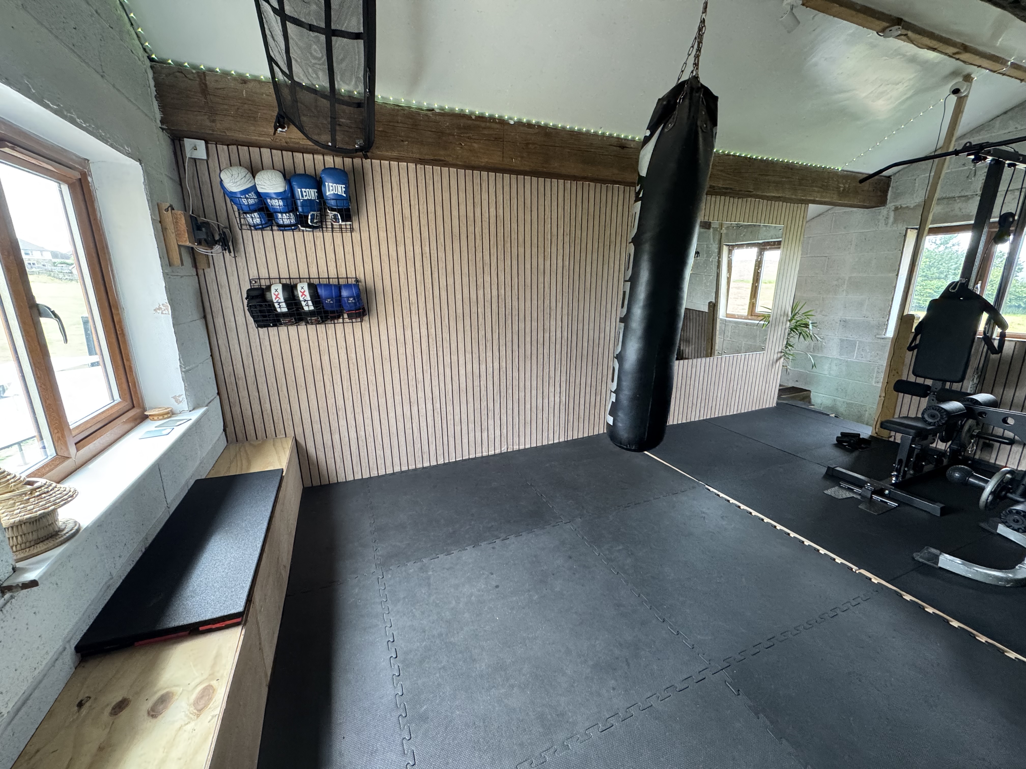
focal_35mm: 14
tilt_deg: -14.3
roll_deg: +0.2
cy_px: 384
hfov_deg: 102.1
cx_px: 513
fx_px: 415
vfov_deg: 85.7
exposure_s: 1/99
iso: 250
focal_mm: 2.22
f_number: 2.2
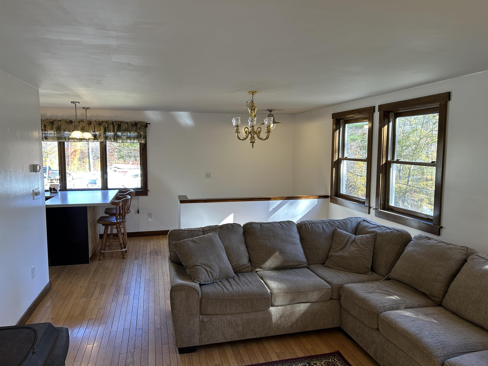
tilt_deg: -5.0
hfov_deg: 67.3
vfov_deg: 53.1
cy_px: 183
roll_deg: +0.2
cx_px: 244
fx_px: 367
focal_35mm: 26
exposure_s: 1/120
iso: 50
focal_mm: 5.7
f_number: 1.5
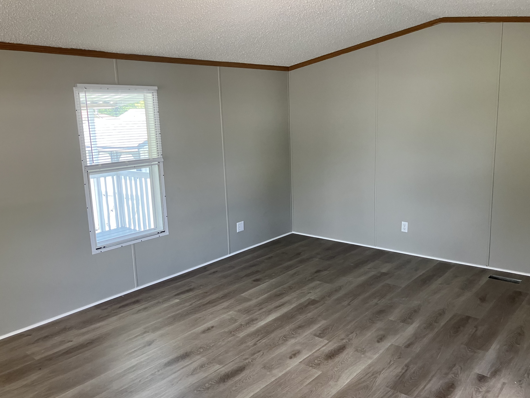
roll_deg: +1.5
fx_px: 444
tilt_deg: -10.1
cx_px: 273
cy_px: 203
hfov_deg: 61.6
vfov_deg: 48.2
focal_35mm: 29
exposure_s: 1/60
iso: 80
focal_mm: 3.99
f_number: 1.8
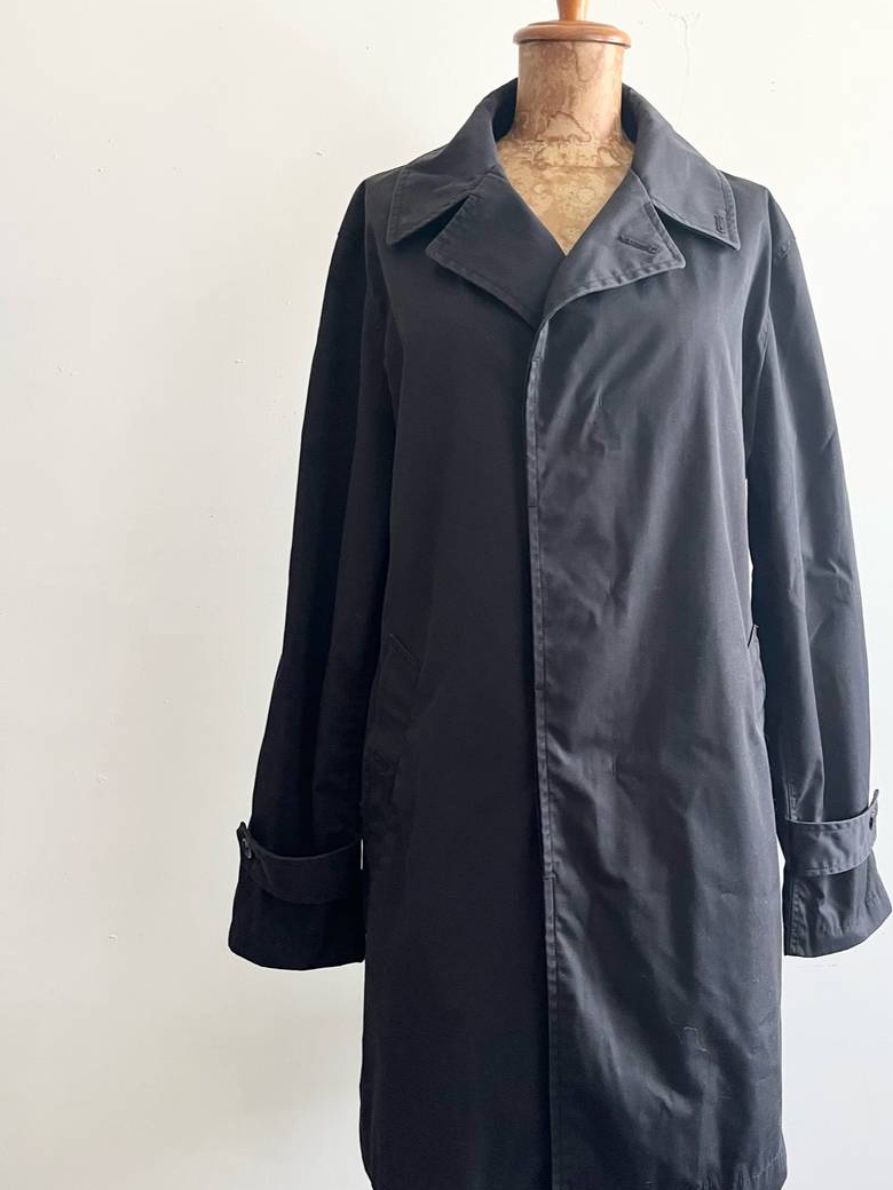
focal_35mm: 32
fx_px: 1101
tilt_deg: -6.7
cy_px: 606
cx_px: 548
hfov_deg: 43.9
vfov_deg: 56.8
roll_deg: +1.6
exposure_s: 1/60
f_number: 1.6
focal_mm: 5.1
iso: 400
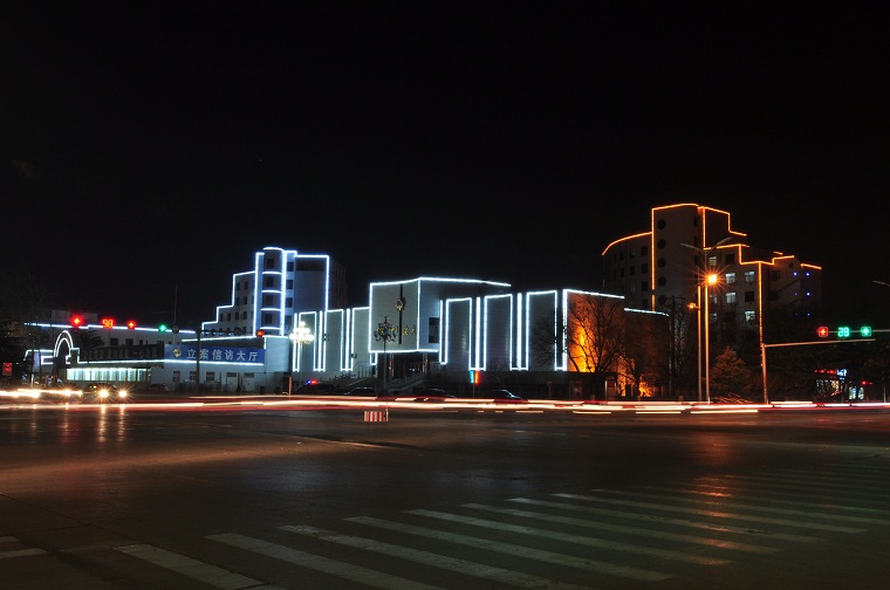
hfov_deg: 53.2
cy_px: 295
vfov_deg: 36.7
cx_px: 445
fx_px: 888
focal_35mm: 36
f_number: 22
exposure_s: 10
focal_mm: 24
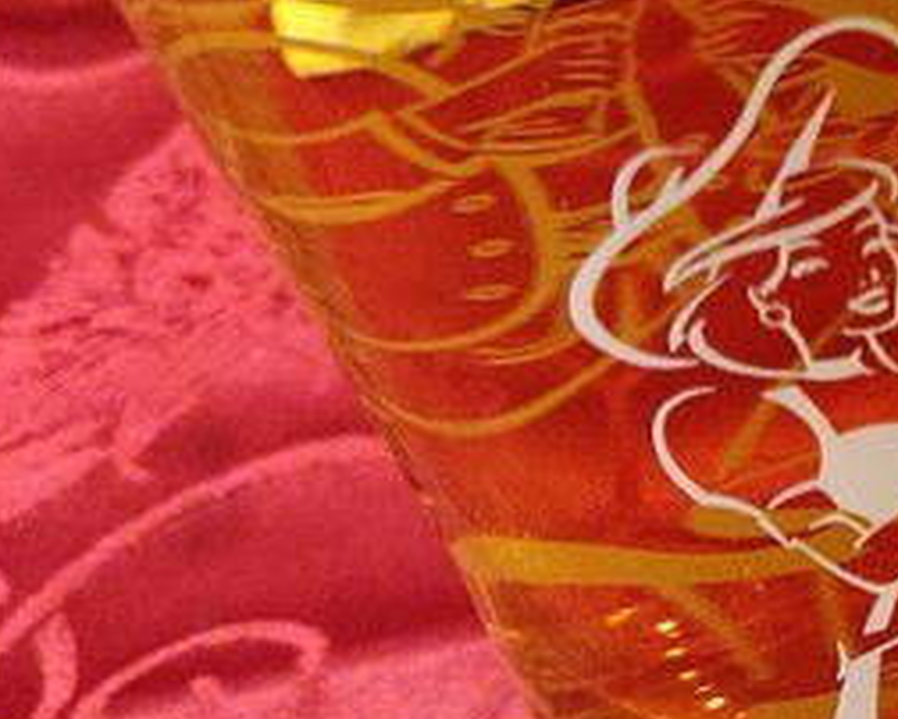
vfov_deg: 17.1
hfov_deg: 17.4
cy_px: 356
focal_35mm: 90
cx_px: 1611
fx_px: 2394
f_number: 1.7
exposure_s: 1/20
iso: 1000
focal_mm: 4.25
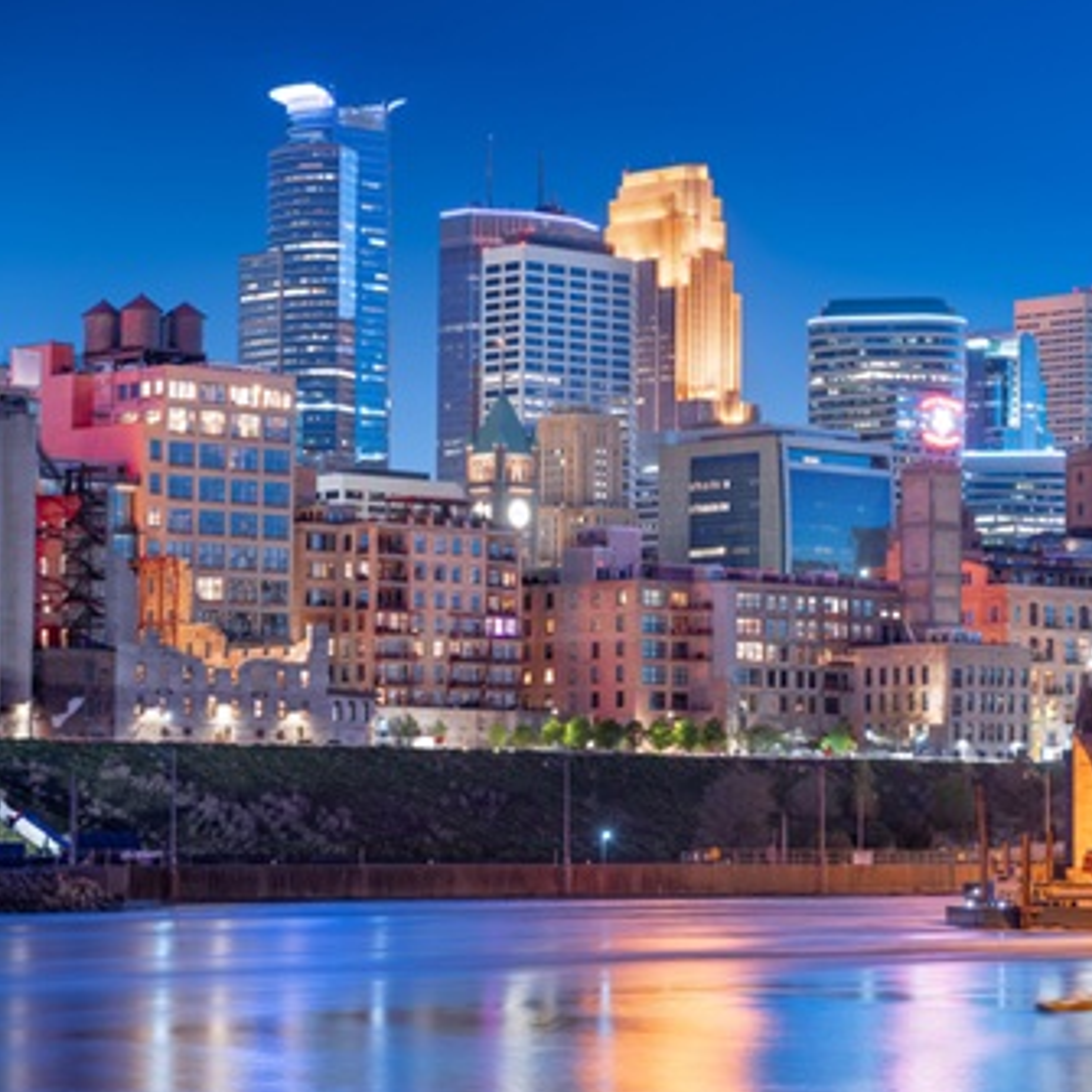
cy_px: 544
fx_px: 4140
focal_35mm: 116
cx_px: 825
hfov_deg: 15.0
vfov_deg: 15.0
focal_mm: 90
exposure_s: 30
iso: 100
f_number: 6.3
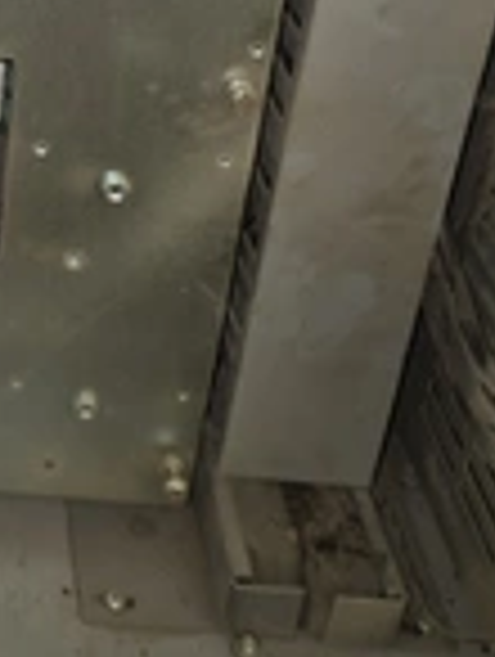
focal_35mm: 63
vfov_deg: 28.2
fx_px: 1198
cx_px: -162
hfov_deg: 21.0
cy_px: -45
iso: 125
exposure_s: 1/11
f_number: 1.8
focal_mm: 5.4
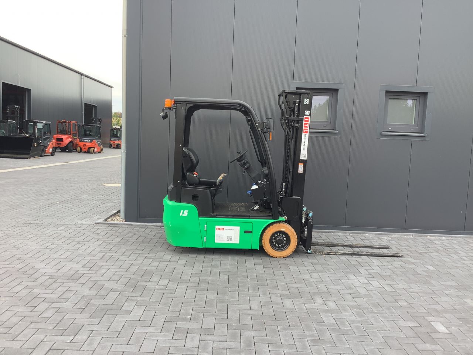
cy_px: 178
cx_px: 236
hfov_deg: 58.4
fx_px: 424
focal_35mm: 31
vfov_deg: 45.4
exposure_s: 1/120
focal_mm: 3.3
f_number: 2.4
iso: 25
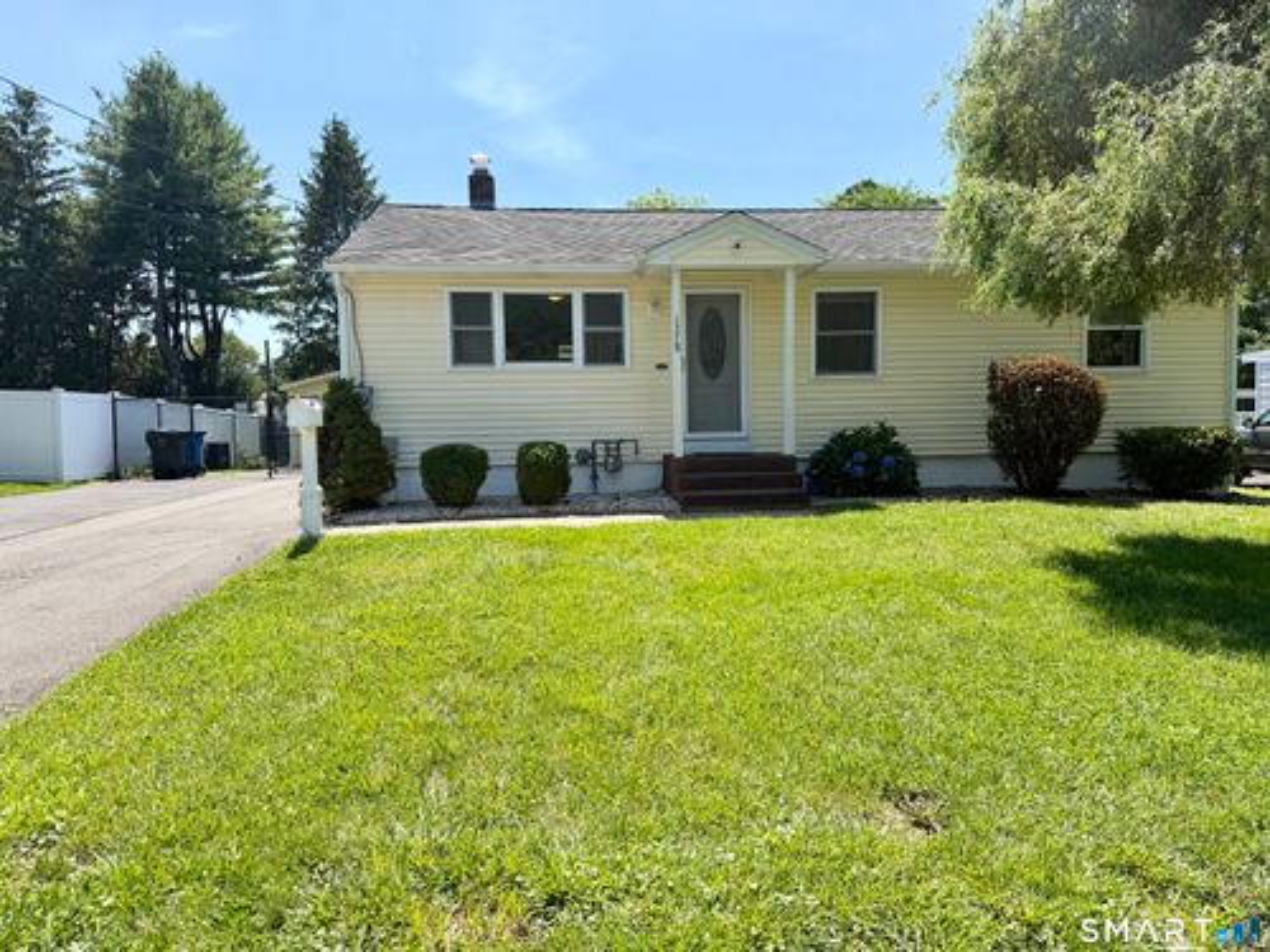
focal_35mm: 24
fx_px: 881
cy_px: 476
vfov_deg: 56.8
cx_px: 635
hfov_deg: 71.6
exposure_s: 1/2703
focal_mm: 6.76
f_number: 1.78
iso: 80
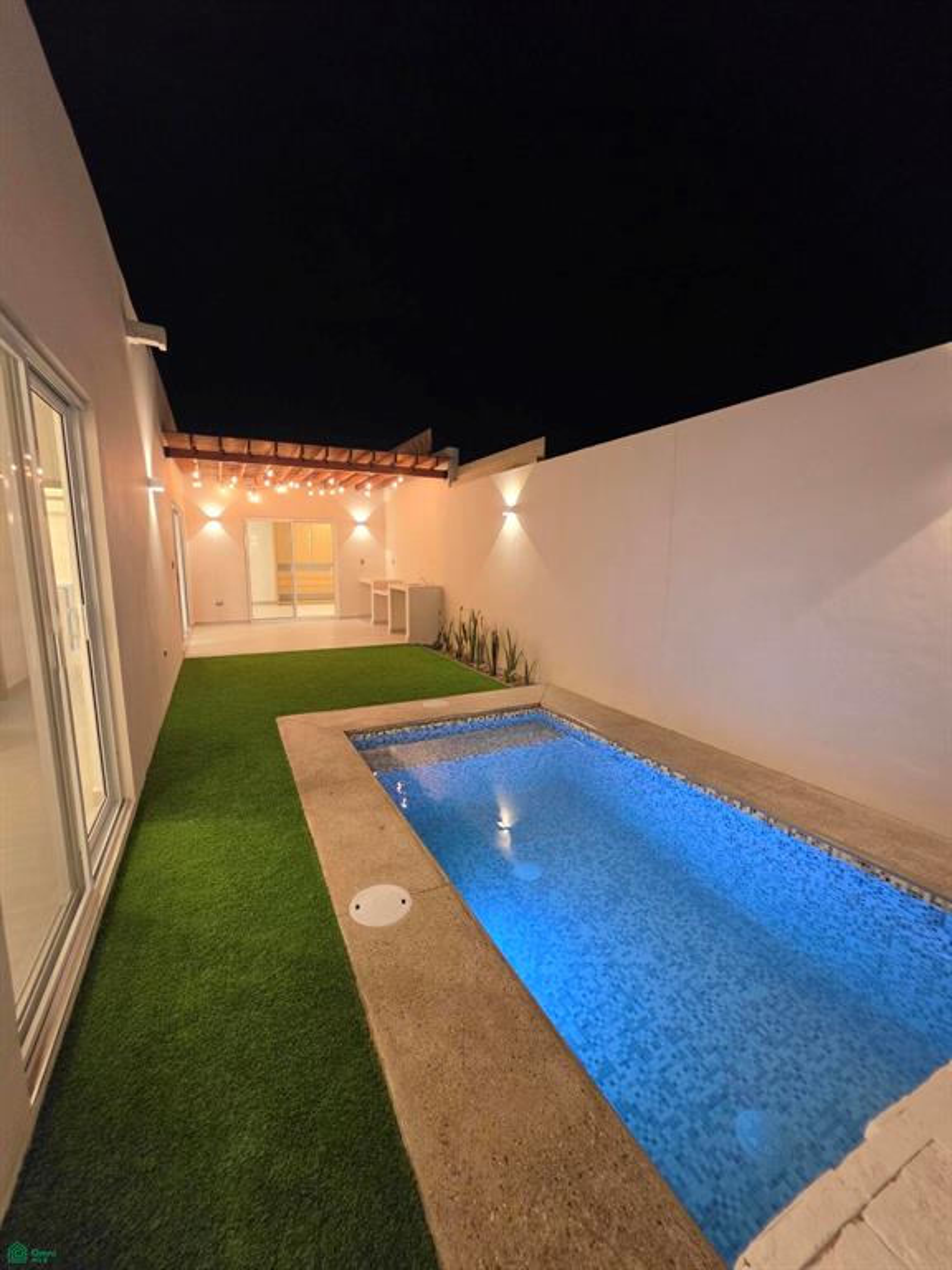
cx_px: 476
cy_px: 635
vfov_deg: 106.2
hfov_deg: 89.9
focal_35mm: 13
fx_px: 477
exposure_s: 1/60
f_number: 1.9
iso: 500
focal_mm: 2.2
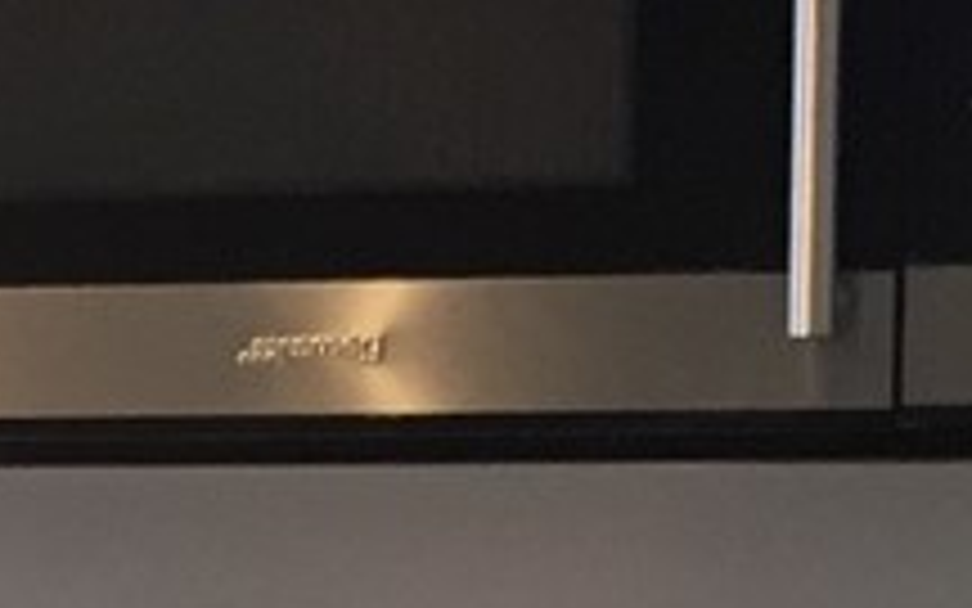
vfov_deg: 5.7
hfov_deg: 8.1
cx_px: -1764
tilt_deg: -5.0
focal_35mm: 228
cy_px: 860
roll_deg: +0.5
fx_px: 6040
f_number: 2.2
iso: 64
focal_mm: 4.15
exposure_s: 1/30
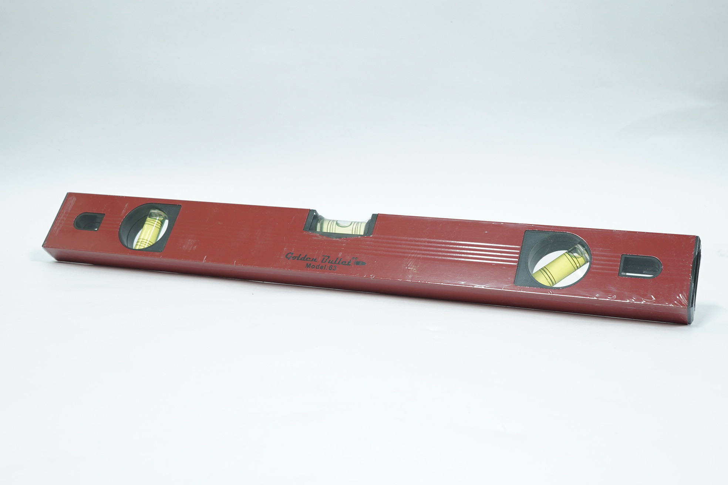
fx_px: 930
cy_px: 242
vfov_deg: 29.2
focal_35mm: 46
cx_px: 364
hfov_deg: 42.7
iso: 640
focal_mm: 31
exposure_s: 1/3
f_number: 8
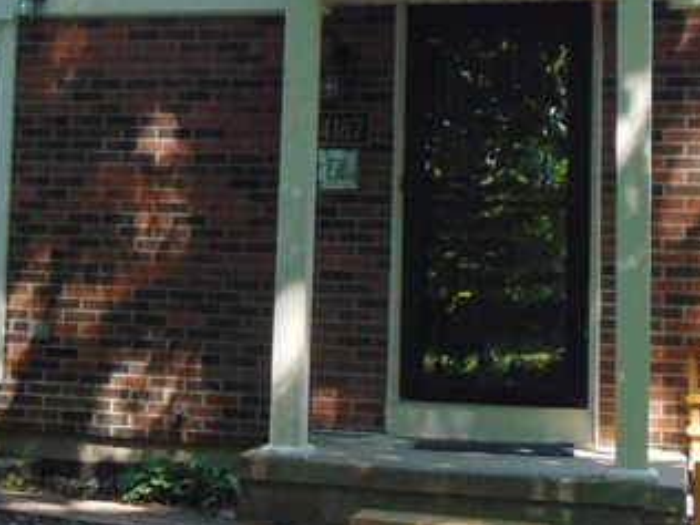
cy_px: 113
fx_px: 1638
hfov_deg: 23.8
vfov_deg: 18.1
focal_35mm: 81
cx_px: 148
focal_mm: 4.5
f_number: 3
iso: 80
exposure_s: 1/80
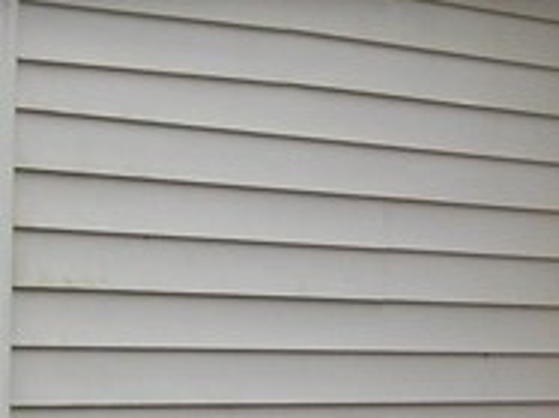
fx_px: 3179
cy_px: 376
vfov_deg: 7.5
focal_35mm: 197
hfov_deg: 9.6
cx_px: 957
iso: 64
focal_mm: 5.85
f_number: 2.8
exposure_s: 1/100
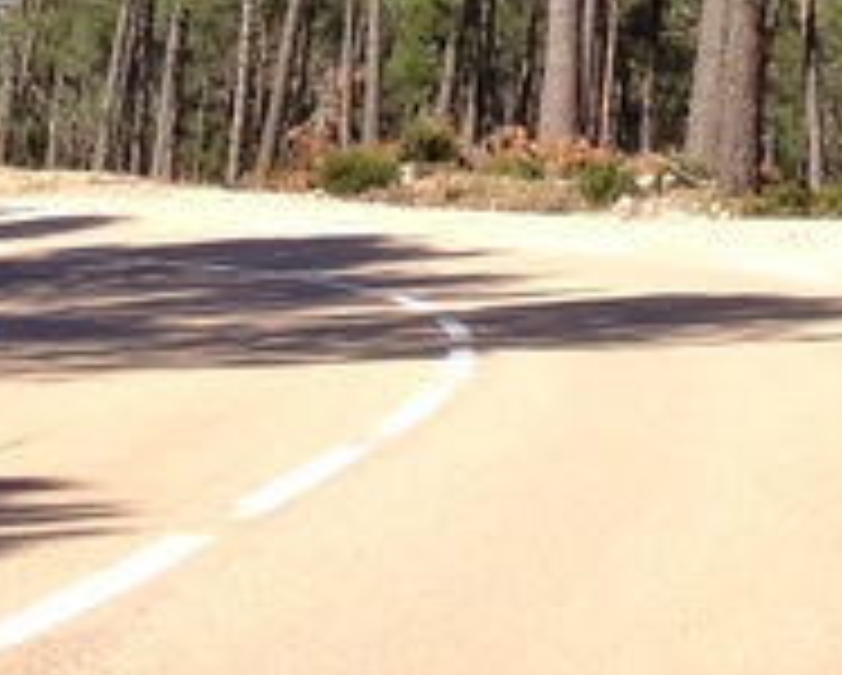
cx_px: 347
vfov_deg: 6.7
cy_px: -896
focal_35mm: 219
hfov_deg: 8.8
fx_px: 5463
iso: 64
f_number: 2.4
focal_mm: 4.28
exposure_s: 1/905
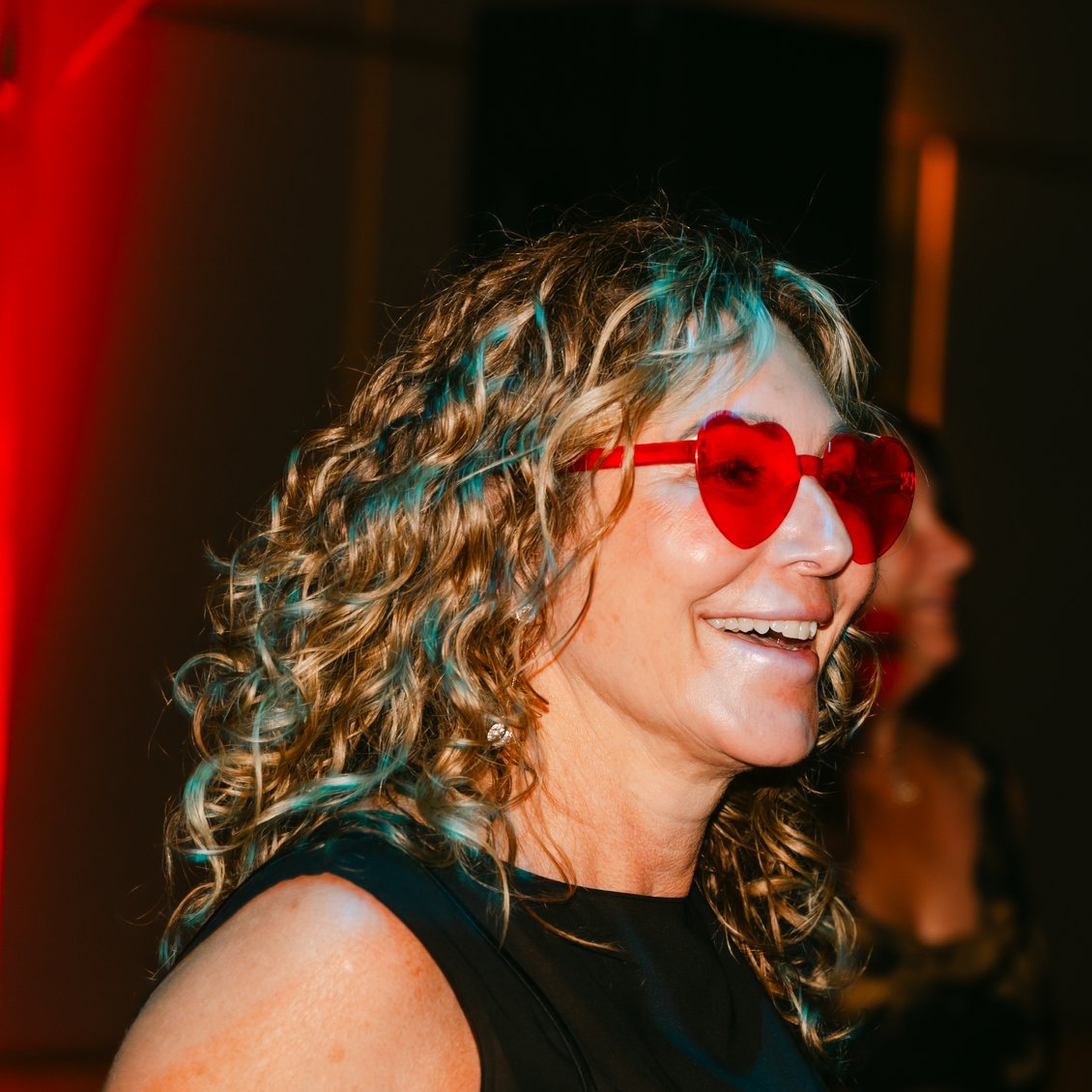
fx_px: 5032
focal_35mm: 141
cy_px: 737
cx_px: 1169
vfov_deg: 12.4
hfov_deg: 12.2
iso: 250
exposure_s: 1/125
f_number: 3.5
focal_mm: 75
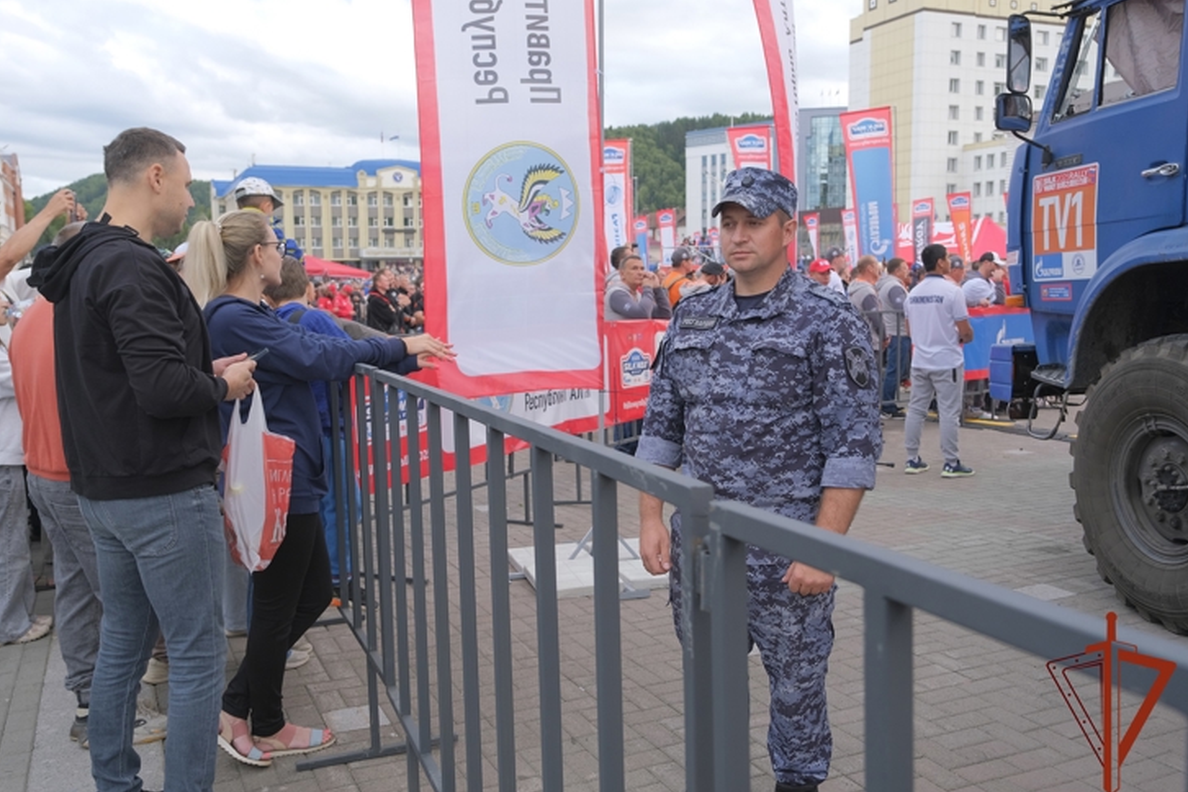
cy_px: 396
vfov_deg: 42.3
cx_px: 599
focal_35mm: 31
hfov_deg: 60.3
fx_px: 1023
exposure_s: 1/40
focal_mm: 20.2
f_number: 4
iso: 320
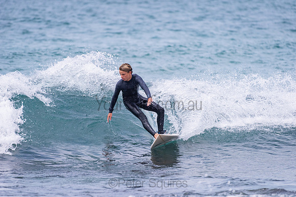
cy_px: 98
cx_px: 148
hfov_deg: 4.1
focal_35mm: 500
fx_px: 4112
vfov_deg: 2.8
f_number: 5.6
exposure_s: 1/1250
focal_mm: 500
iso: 500
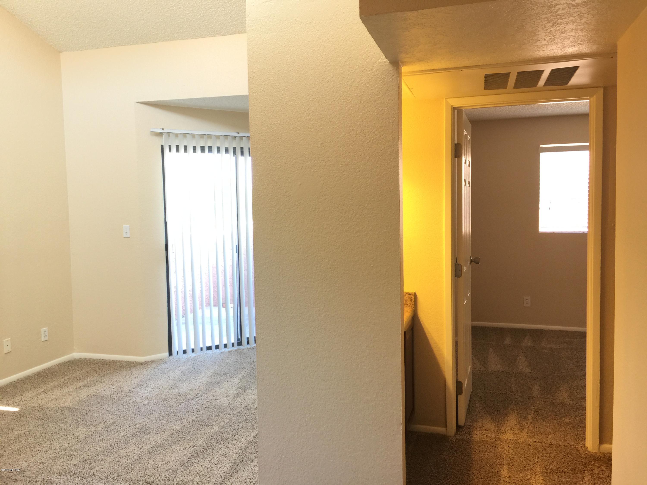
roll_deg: +0.8
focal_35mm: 29
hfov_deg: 61.7
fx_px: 542
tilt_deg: -4.5
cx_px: 324
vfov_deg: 48.2
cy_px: 242
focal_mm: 4.15
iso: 40
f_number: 2.2
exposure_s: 1/30
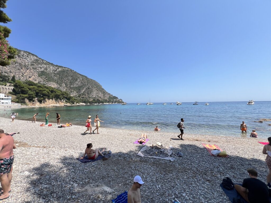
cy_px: 102
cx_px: 136
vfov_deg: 89.9
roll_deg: +1.1
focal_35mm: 13
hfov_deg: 106.2
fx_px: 102
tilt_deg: +0.6
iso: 32
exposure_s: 1/1531
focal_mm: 1.57
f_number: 1.8
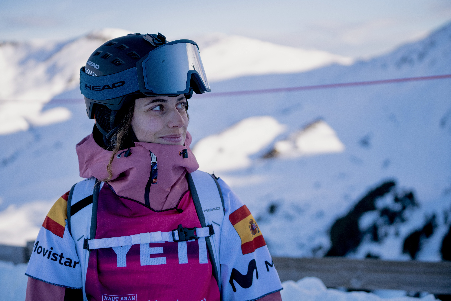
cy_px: 150
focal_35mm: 70
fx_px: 877
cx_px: 226
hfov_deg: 28.8
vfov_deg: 19.5
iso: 320
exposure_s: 1/2000
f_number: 4
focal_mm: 70
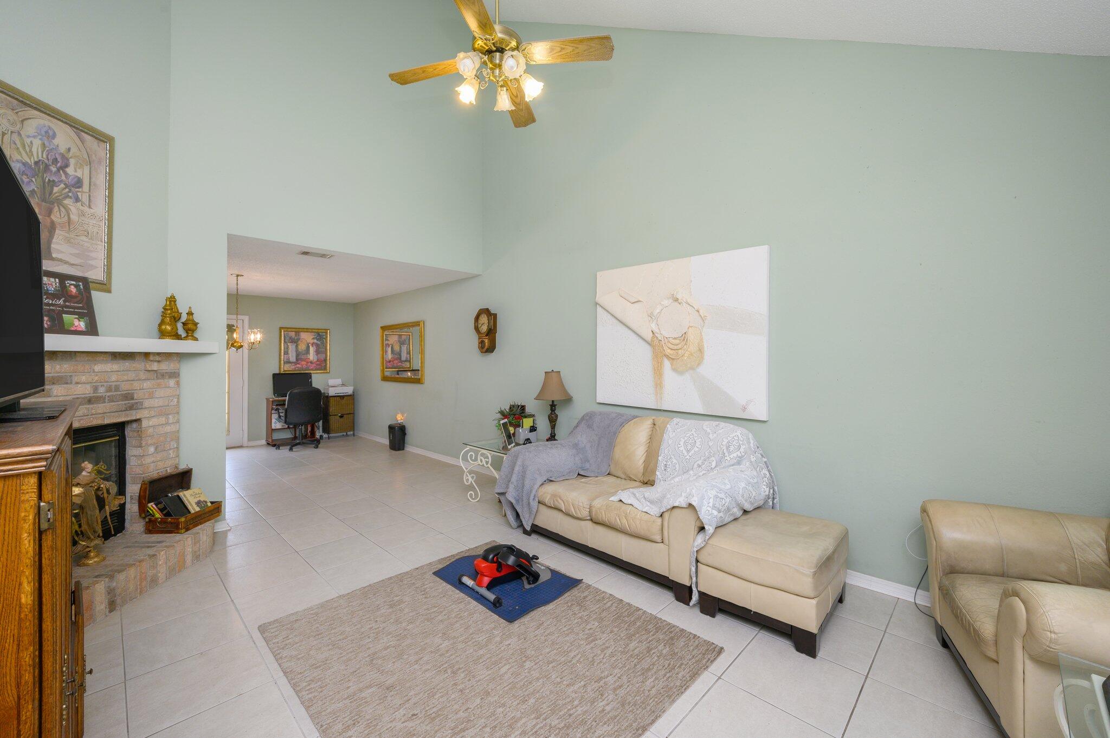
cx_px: 555
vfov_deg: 81.1
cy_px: 369
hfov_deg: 104.3
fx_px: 431
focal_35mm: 14
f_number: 9
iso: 320
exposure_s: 1/30
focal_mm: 14
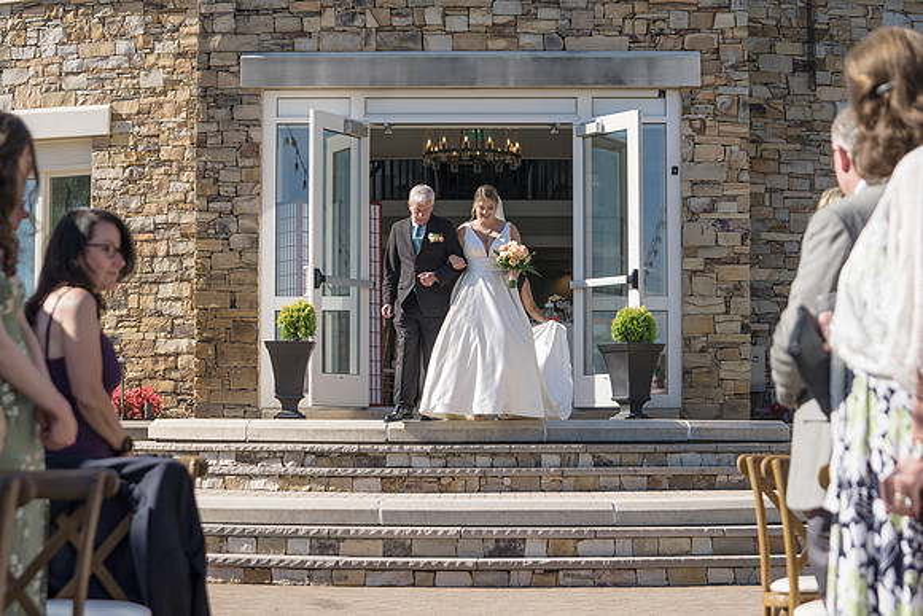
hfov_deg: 24.9
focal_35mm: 82
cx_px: 435
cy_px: 314
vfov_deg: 16.8
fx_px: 2091
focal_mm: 70
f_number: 4
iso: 100
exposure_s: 1/800
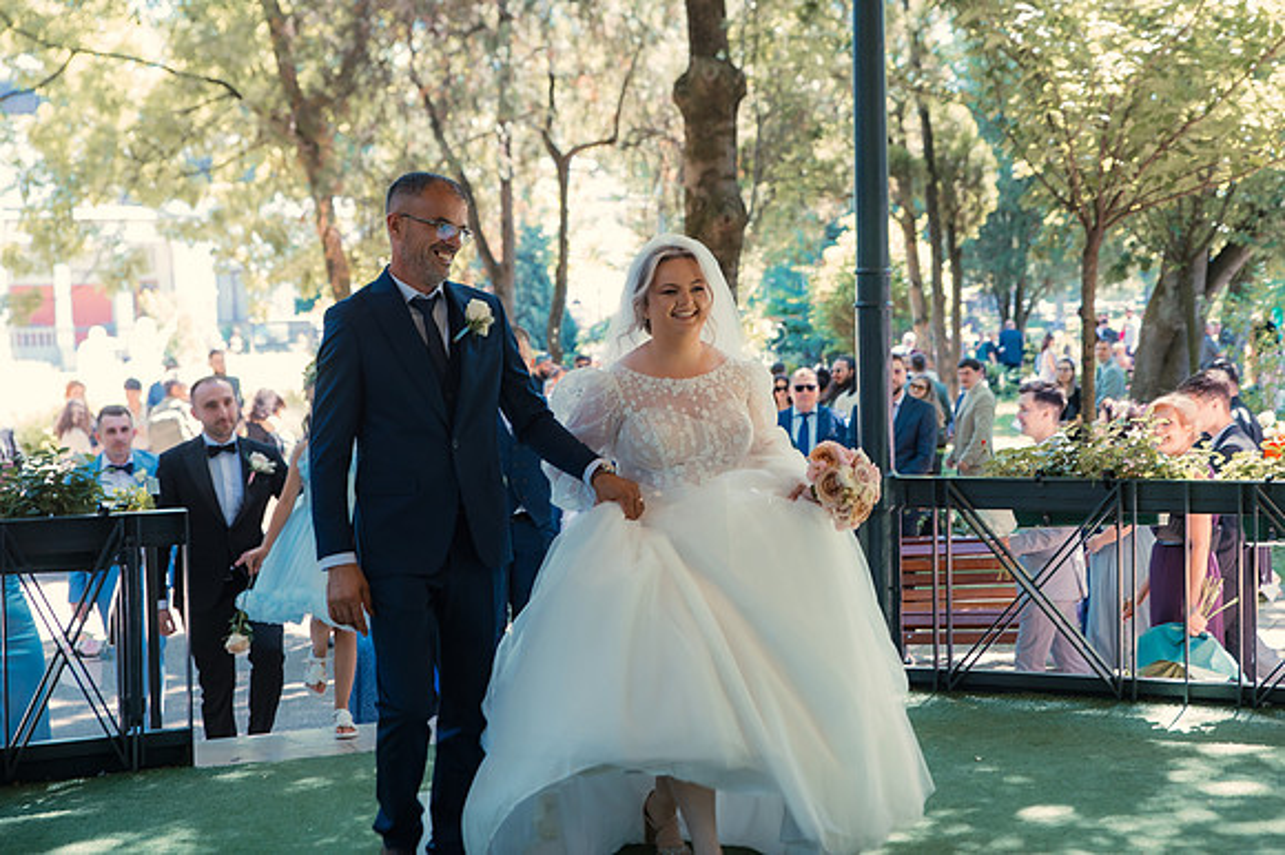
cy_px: 395
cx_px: 699
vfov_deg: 22.3
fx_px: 2165
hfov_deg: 33.0
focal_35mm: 61
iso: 500
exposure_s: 1/125
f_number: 3.5
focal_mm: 55
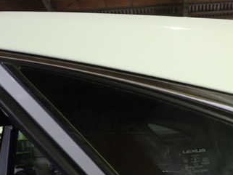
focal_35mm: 56
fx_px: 377
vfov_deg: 25.7
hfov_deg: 33.6
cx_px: 176
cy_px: 136
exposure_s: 1/30
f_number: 2.3
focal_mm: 5.4
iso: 200
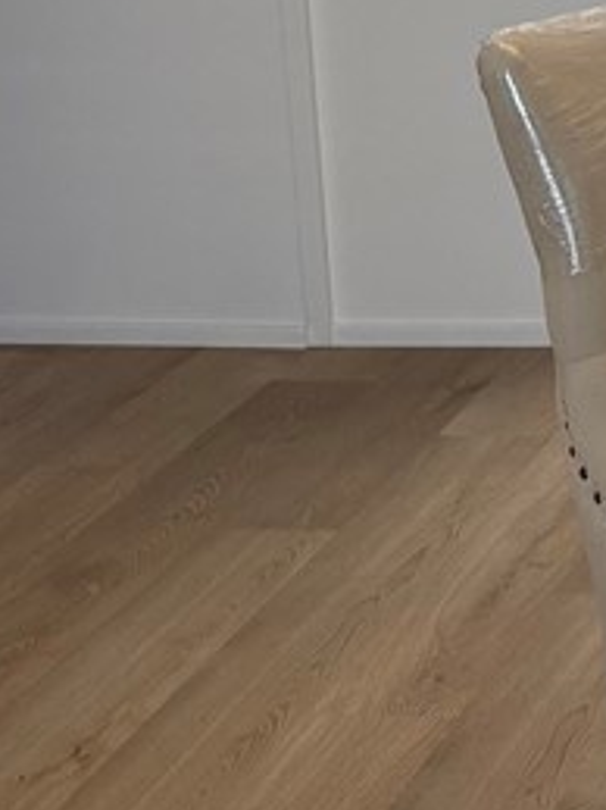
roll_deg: -0.1
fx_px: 2219
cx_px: 1340
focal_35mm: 95
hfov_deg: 12.8
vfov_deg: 19.8
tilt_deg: -9.8
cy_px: -75
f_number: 1.78
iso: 160
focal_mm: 6.76
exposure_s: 1/120
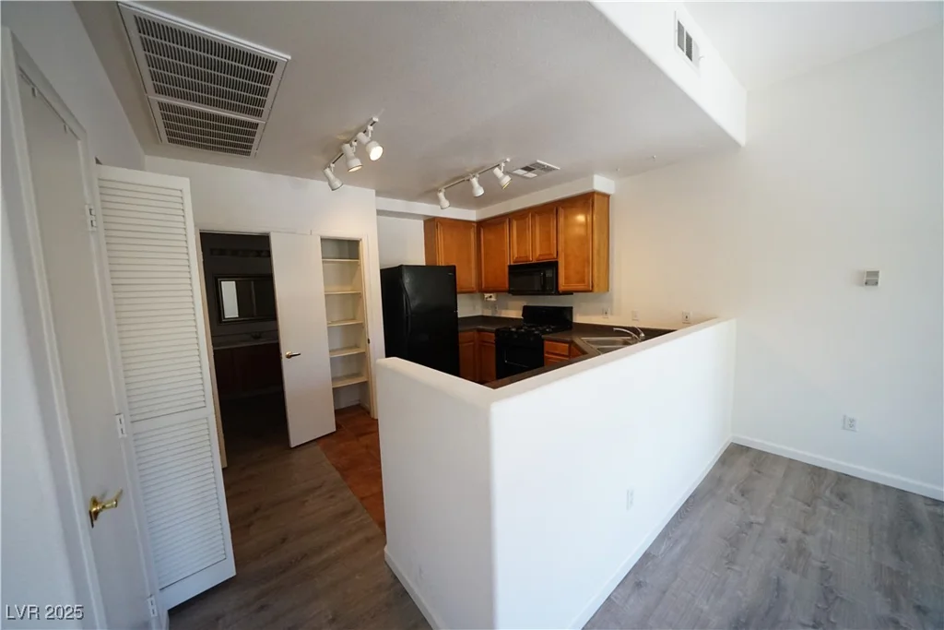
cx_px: 472
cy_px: 315
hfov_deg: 112.6
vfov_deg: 90.0
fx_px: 315
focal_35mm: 12
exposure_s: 1/250
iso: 4000
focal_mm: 12
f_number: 5
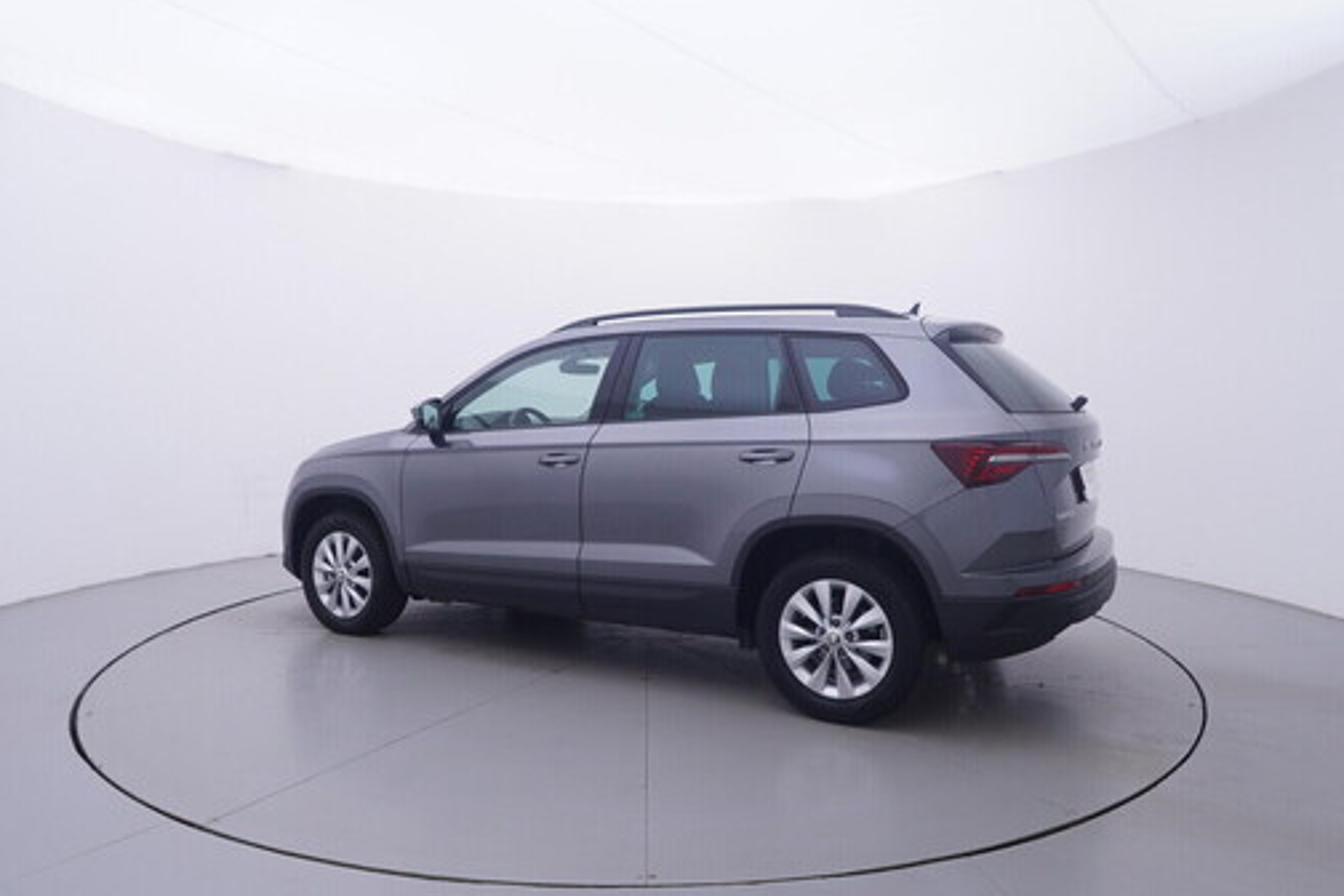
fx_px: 916
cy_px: 452
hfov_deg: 72.5
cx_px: 668
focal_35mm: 25
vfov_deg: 52.1
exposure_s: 1/80
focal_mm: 15
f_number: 5
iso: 200
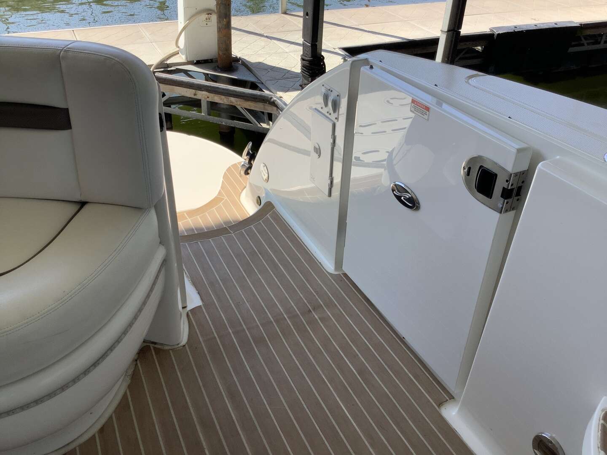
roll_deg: -2.7
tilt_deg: -35.1
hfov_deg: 58.4
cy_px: 228
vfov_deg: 45.4
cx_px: 304
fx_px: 544
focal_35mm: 31
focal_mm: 3.3
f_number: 2.4
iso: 25
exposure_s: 1/612
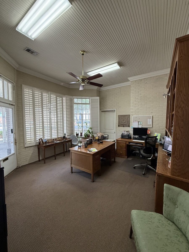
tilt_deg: -2.5
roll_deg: +0.5
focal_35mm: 14
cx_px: 94
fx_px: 102
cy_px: 126
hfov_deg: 85.7
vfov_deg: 102.1
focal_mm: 2.22
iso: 200
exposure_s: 1/120
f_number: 2.2
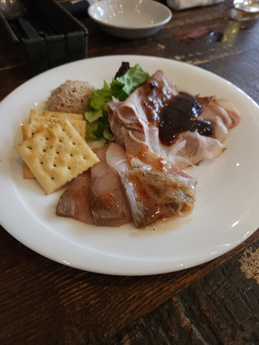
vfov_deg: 73.9
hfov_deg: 58.9
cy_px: 172
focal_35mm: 23
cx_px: 130
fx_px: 229
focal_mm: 5.4
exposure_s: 1/50
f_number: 1.8
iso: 250
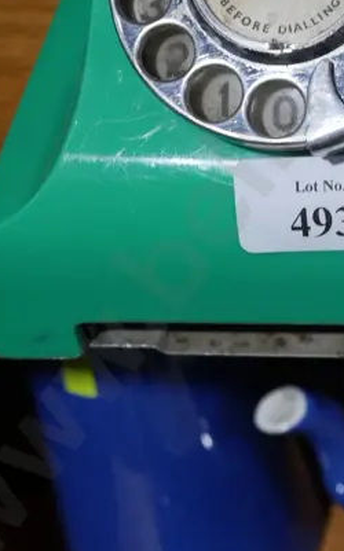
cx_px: 380
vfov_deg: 15.8
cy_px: -7
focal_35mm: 130
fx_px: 1954
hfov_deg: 10.0
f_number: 5.2
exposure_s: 1/60
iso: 400
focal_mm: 24
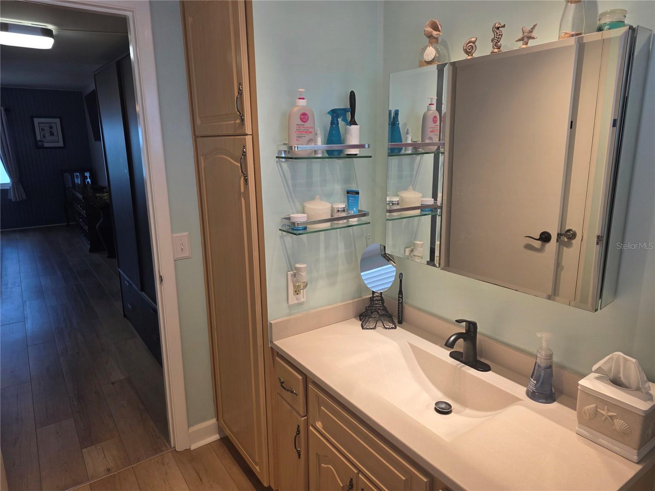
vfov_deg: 58.9
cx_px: 328
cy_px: 246
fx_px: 435
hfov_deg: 73.9
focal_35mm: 23
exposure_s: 1/120
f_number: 1.7
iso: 50
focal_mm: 6.25
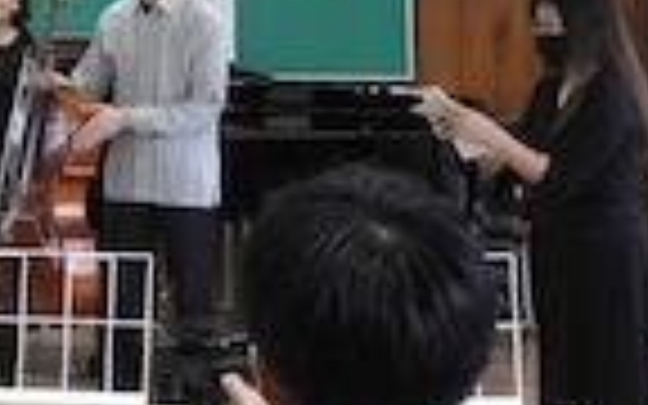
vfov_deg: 12.5
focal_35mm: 103
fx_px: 1819
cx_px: 171
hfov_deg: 20.1
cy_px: -9
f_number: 3.8
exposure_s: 1/30
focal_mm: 6.3
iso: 400
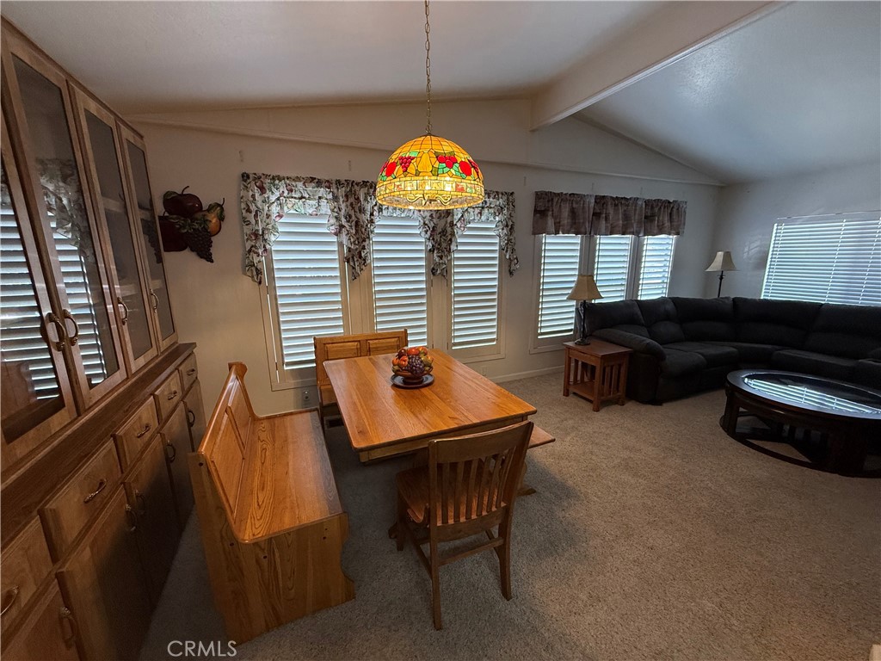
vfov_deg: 85.7
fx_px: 356
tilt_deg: -11.6
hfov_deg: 102.1
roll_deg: +0.7
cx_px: 440
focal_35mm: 14
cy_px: 330
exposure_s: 1/120
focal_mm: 2.22
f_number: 2.2
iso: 250
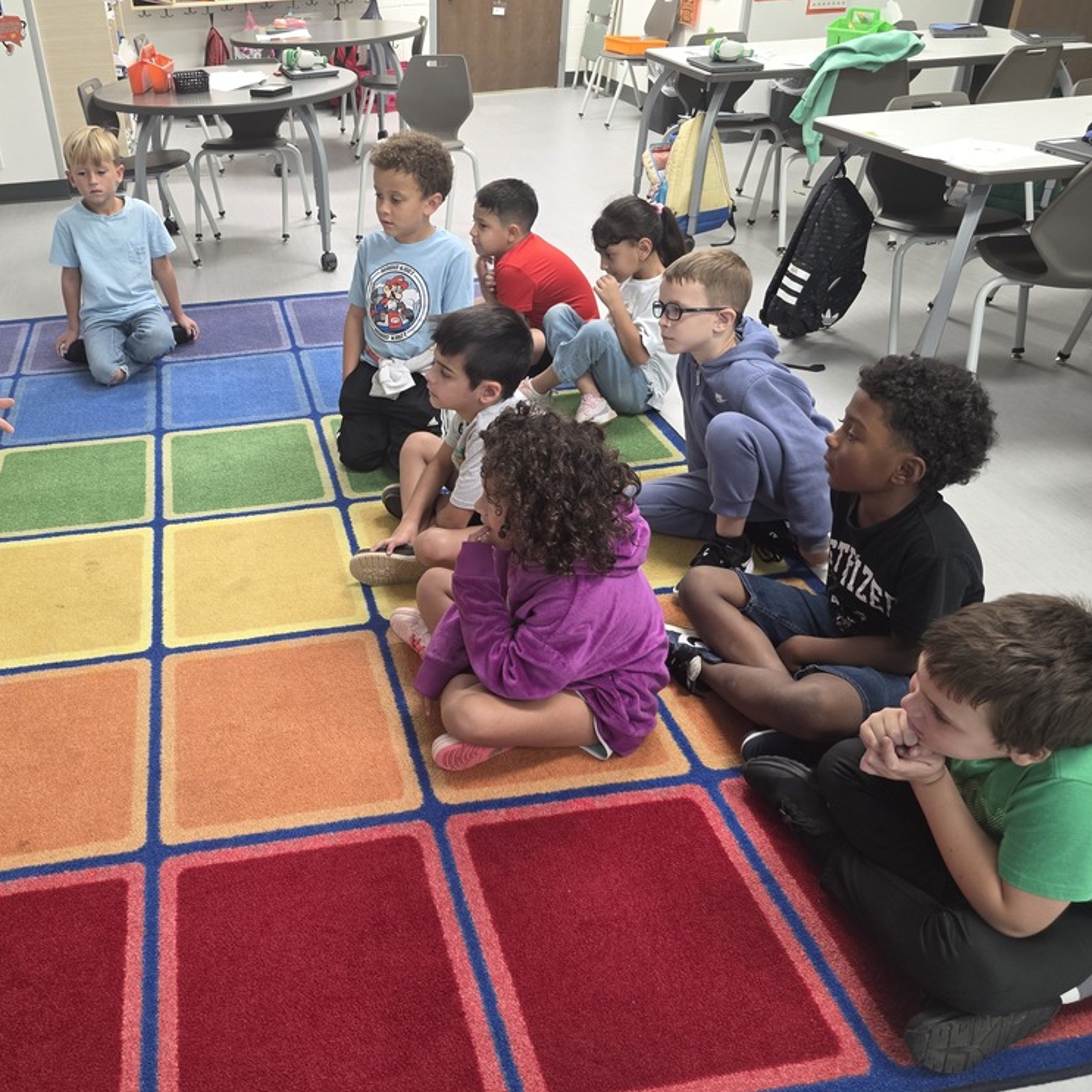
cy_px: 551
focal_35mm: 28
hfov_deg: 56.0
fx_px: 999
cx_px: 356
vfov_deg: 57.3
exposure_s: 1/57.9
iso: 250
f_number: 1.7
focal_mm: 6.3
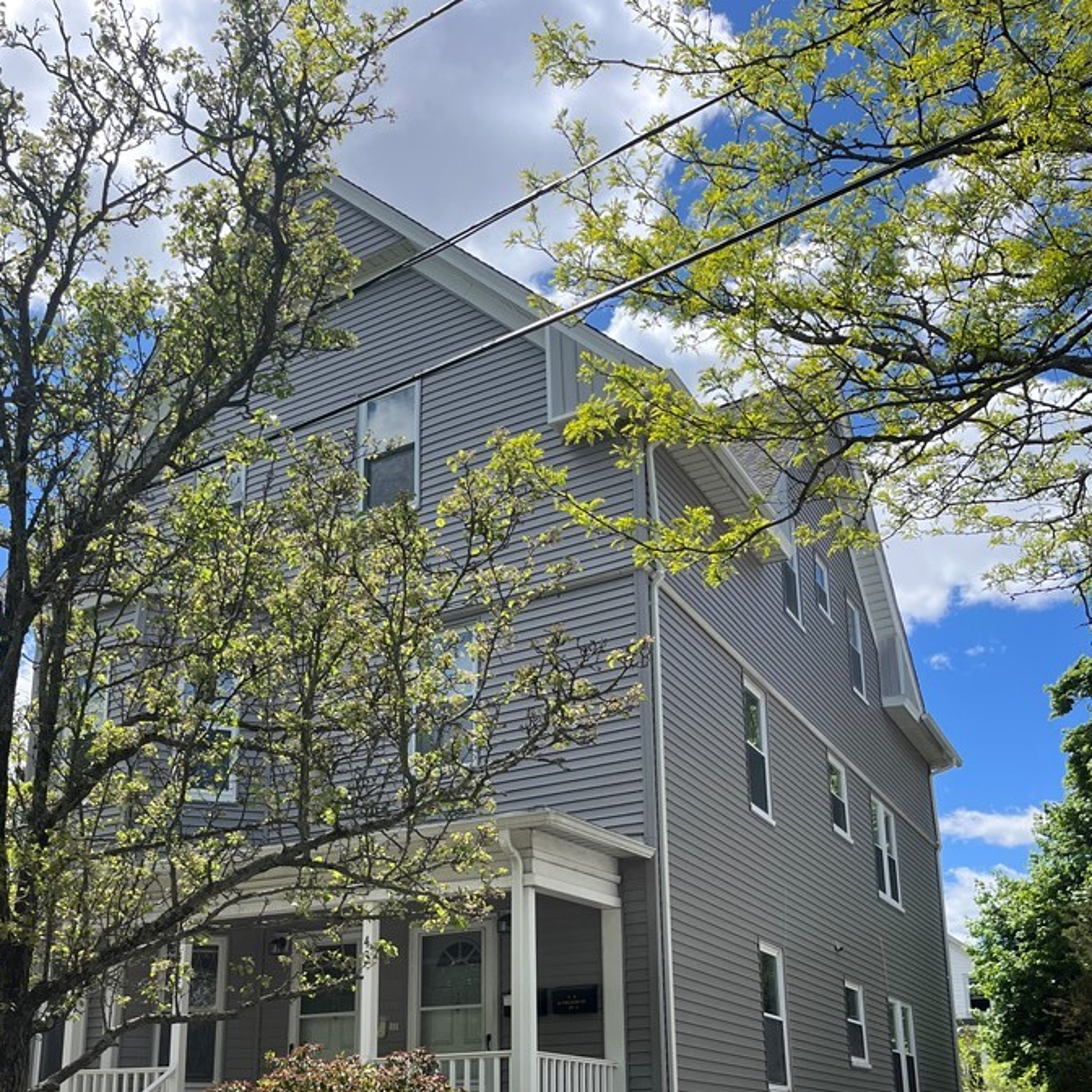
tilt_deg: +13.7
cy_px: 811
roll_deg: -0.1
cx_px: 474
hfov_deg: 47.1
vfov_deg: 45.7
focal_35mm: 35
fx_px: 1249
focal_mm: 5.1
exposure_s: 1/2309
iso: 50
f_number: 1.6
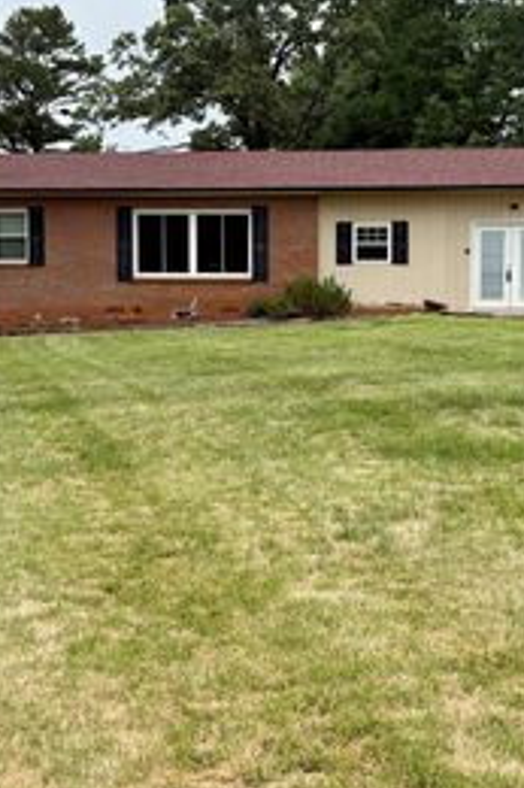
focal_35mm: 52
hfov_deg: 25.9
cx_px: 294
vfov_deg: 38.1
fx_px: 1137
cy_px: 323
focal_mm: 5.96
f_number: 1.6
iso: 50
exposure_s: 1/1364
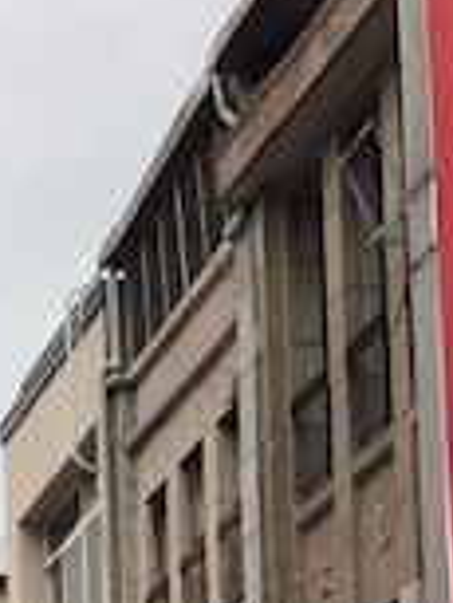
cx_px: -366
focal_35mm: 217
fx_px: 3781
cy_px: 851
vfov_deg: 8.9
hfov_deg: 6.7
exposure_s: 1/231
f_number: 2.4
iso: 16
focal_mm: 6
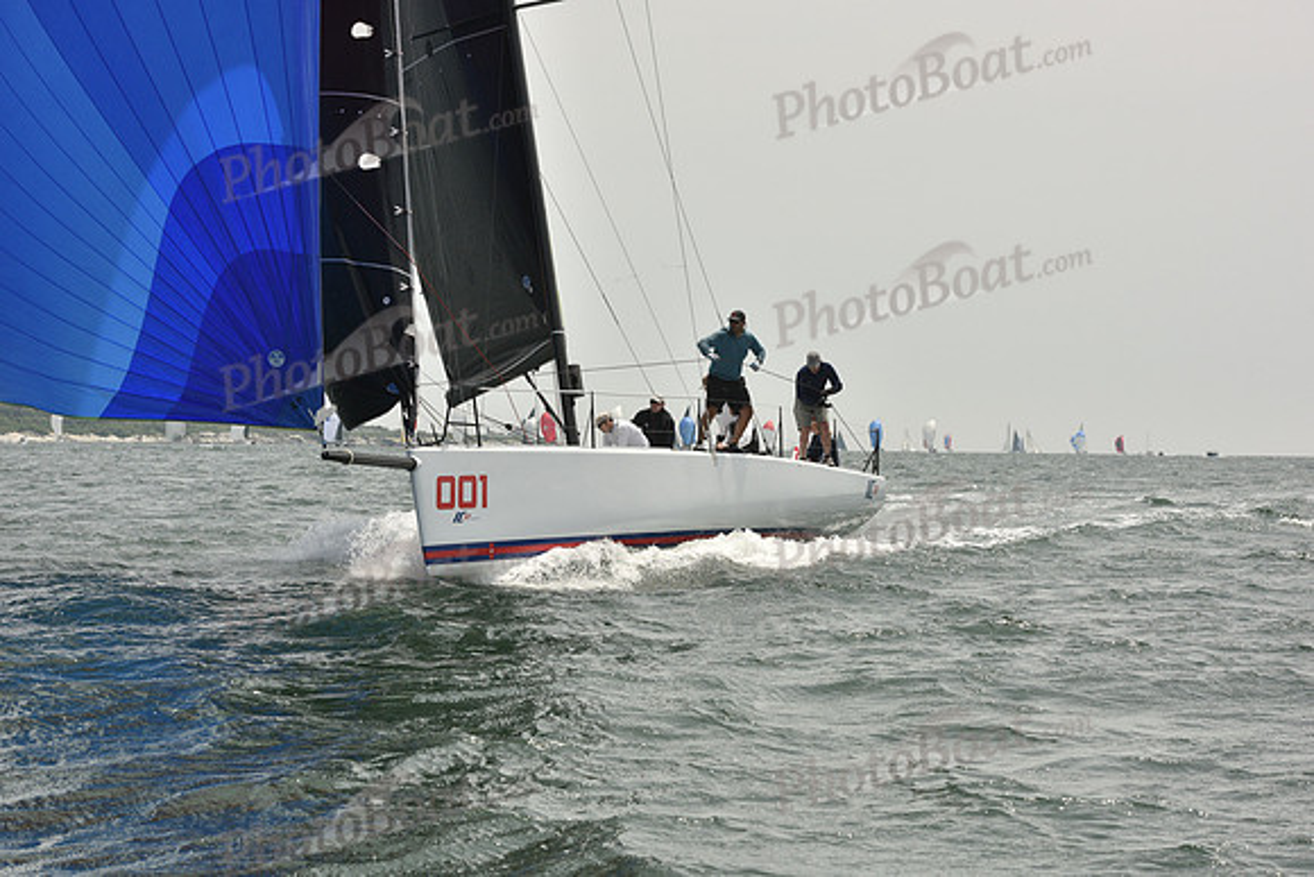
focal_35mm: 80
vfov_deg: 17.1
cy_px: 438
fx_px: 2921
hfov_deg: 25.4
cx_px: 657
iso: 400
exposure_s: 1/1600
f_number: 10
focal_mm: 80
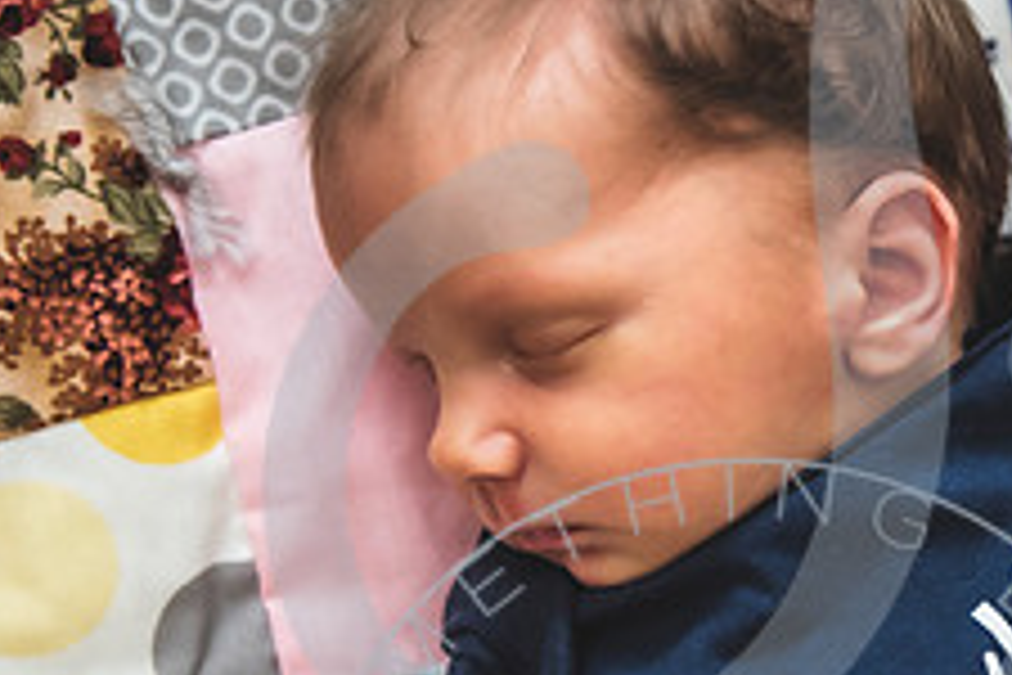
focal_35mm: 124
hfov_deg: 16.2
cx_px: 976
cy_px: 542
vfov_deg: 11.0
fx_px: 3486
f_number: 2.8
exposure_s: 1/125
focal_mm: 48
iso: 1000
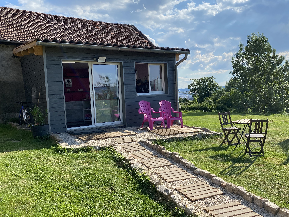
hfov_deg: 58.3
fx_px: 259
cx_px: 154
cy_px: 110
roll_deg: +1.9
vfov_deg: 45.4
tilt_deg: -4.3
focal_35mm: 31
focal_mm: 4.25
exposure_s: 1/2463
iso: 32
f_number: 1.8
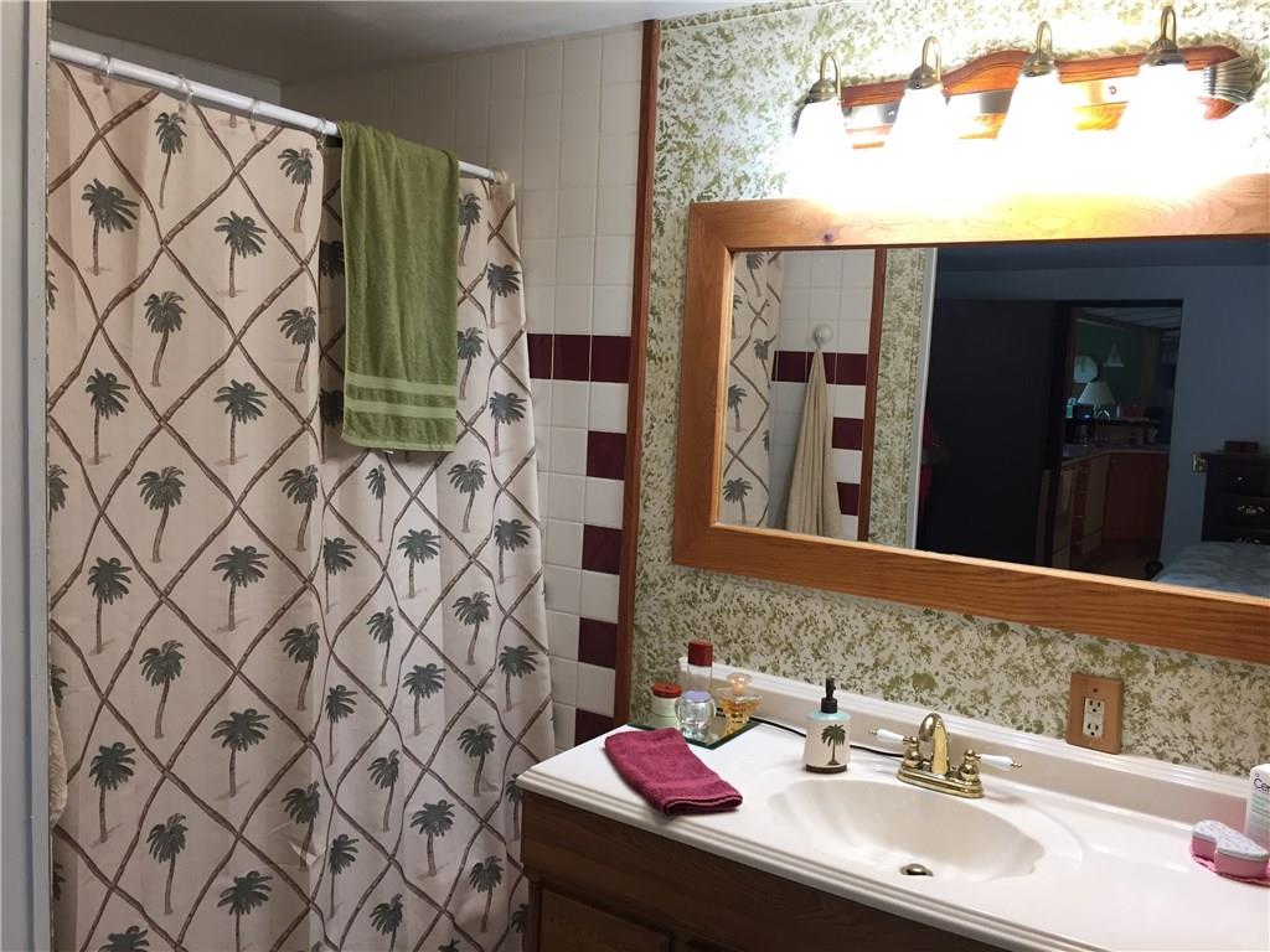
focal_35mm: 29
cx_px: 635
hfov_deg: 61.7
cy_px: 476
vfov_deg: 48.2
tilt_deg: -4.4
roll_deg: -2.5
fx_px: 1064
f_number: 2.2
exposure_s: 1/30
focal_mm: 4.15
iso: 64
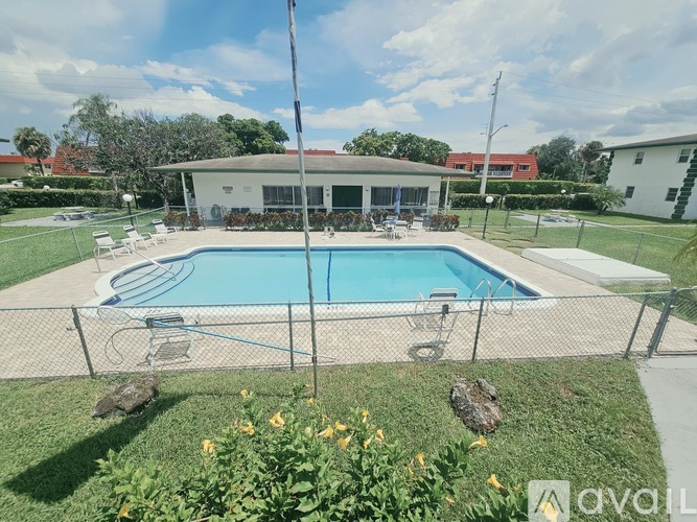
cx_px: 348
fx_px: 262
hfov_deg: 106.2
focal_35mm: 13
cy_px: 261
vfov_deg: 89.9
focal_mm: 2.2
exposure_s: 1/5116
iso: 50
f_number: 2.2
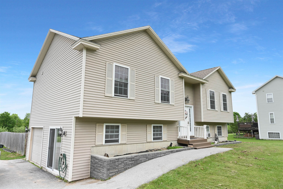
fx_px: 181
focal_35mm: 23
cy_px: 94
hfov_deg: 76.1
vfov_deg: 55.1
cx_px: 142
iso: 400
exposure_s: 1/50
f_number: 14
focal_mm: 23
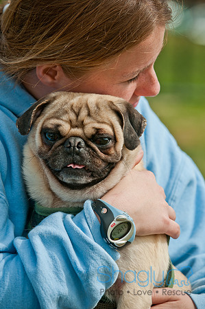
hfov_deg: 6.3
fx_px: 1862
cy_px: 154
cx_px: 102
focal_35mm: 218
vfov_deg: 9.5
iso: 200
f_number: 5
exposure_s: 1/1000
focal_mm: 145
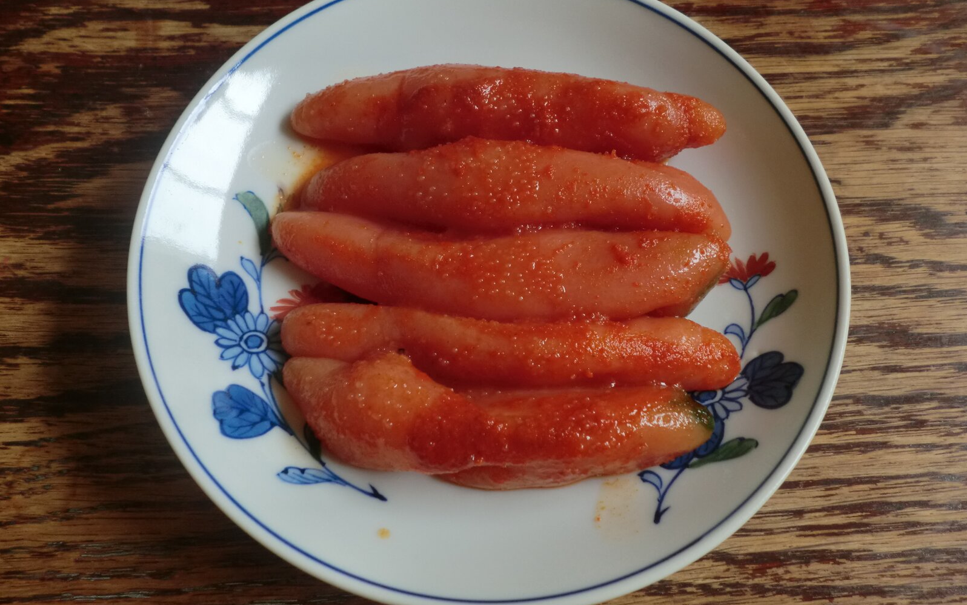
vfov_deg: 37.3
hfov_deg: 56.7
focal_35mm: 34
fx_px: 896
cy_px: 282
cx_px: 484
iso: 50
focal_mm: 5.8
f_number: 3.5
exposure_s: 1/60
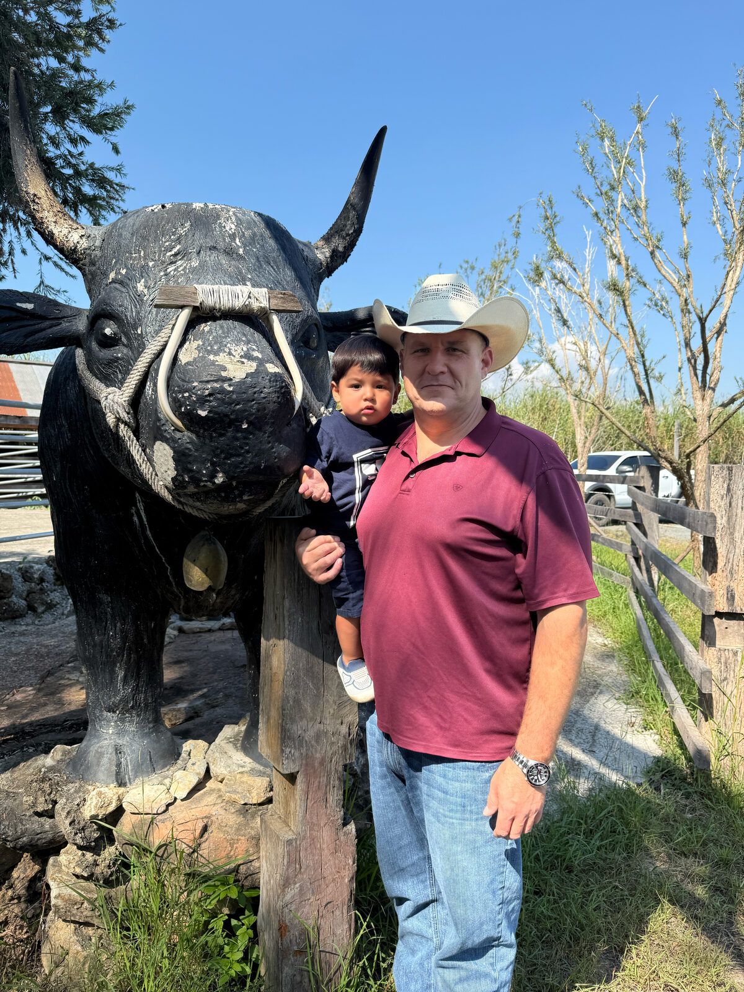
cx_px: 372
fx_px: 688
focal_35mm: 24
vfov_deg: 71.6
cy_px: 496
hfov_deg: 56.8
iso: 80
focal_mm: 6.76
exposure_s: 1/1901
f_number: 1.78
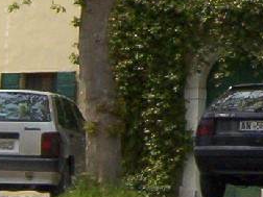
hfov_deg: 11.3
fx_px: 1284
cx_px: 376
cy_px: -83
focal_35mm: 169
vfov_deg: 8.6
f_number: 5.24
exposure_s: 1/715
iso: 100
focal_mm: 5.54
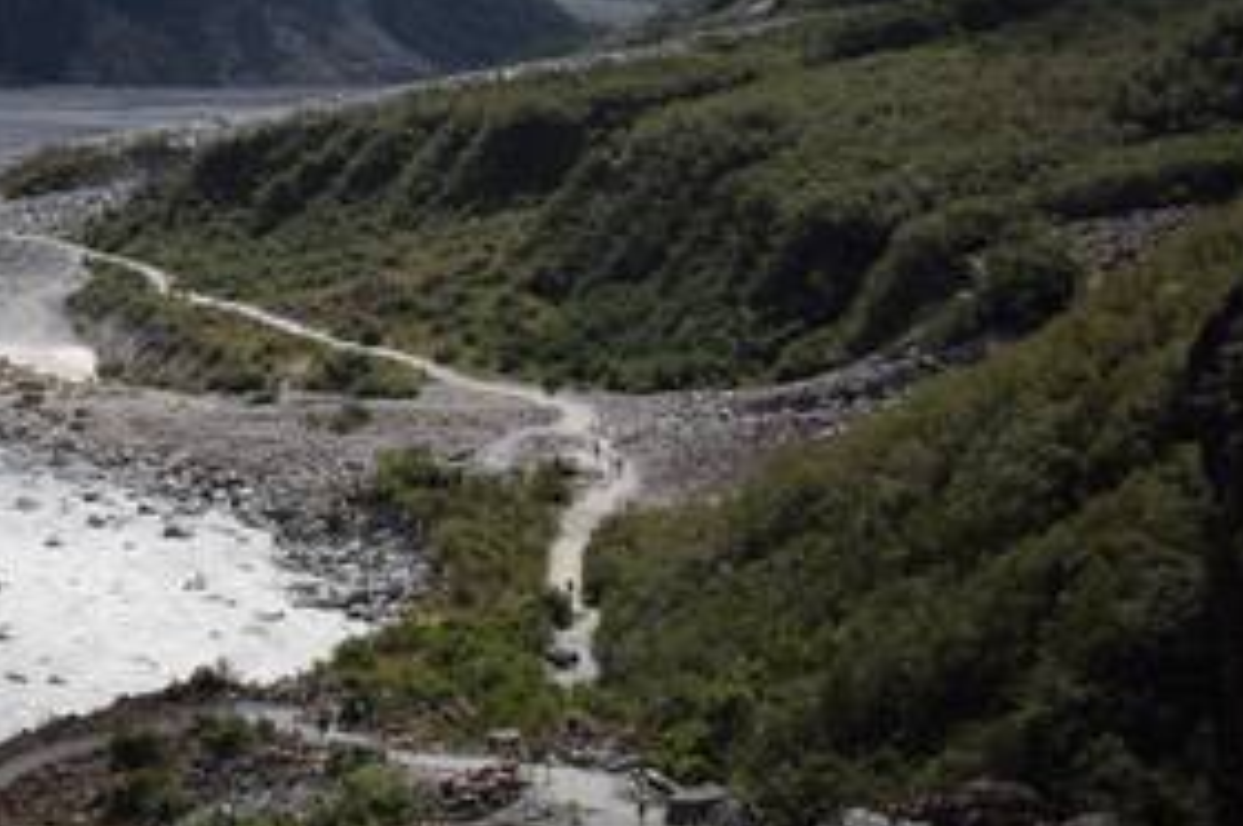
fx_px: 3597
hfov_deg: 18.5
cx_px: -297
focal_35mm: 104
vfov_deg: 12.9
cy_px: -84
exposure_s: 1/1250
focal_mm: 27
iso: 100
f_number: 4
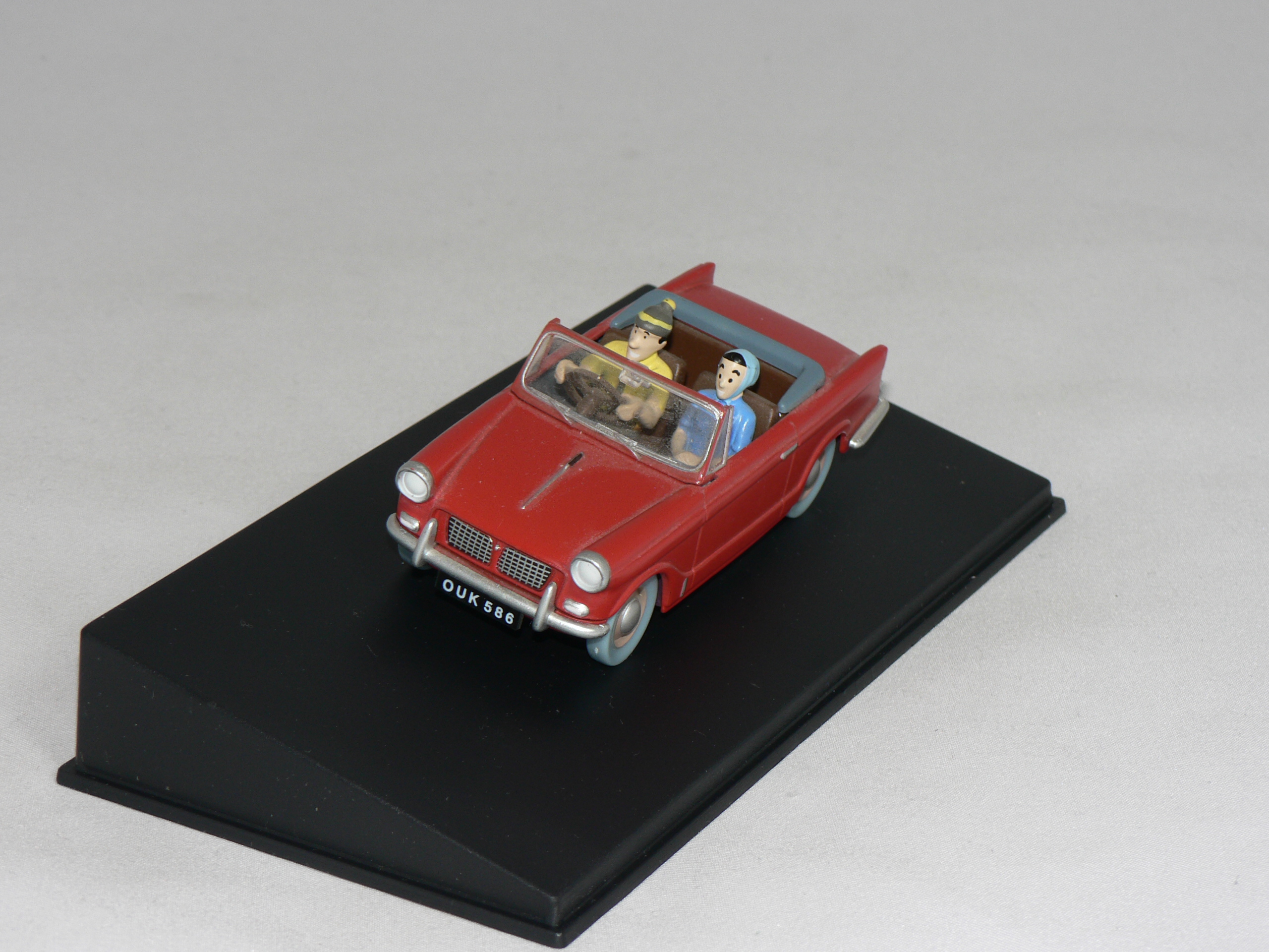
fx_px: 3409
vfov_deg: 15.9
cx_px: 634
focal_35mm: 93
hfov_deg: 21.1
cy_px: 476
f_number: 4
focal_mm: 15.5
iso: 80
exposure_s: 1/60
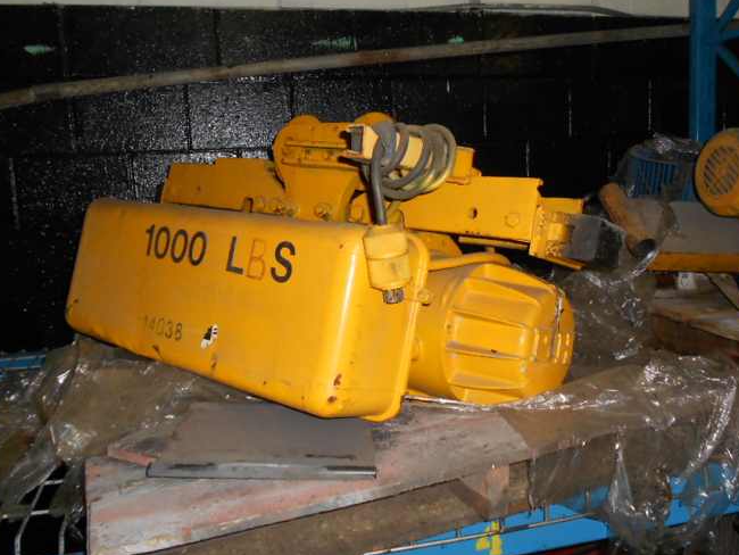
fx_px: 683
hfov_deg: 56.7
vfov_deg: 44.1
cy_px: 245
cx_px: 409
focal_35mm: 32
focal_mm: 4.6
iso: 200
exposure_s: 1/25
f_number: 3.2
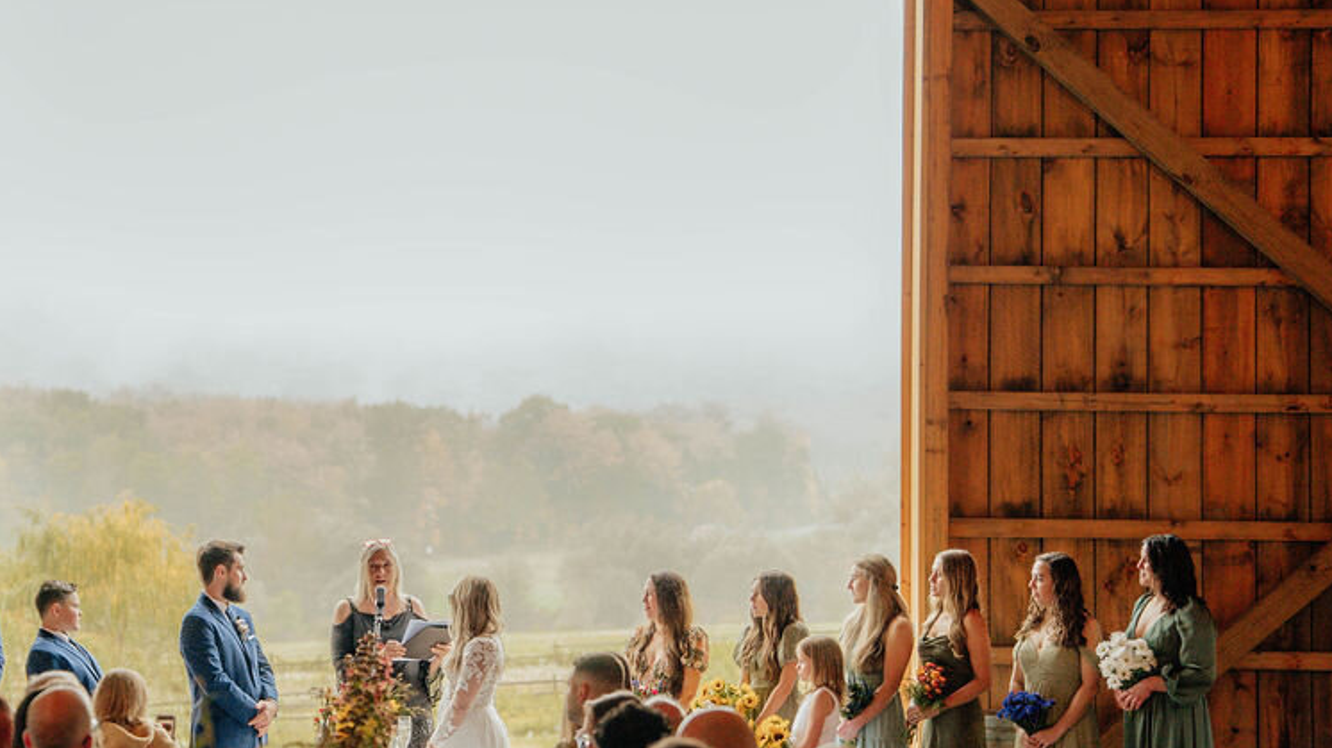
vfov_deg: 11.6
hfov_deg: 20.5
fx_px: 3672
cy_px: 419
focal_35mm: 104
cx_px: 425
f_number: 2.8
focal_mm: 70
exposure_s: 1/500
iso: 1000
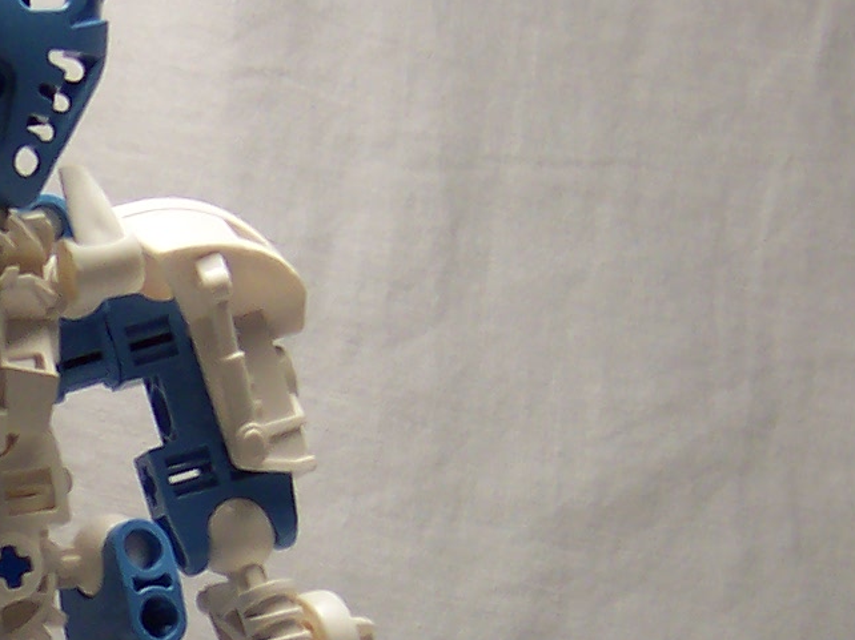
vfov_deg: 12.8
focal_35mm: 114
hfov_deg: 16.4
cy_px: 647
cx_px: -225
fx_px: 2815
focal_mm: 5.6
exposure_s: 1/60
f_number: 2.8
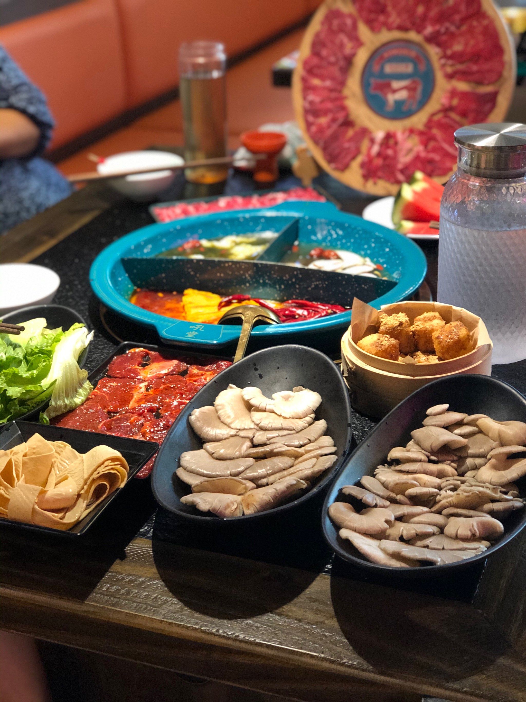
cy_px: 351
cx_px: 263
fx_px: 1155
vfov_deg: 33.8
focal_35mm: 57
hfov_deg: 25.7
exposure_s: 1/33
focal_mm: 6.6
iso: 320
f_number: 2.8
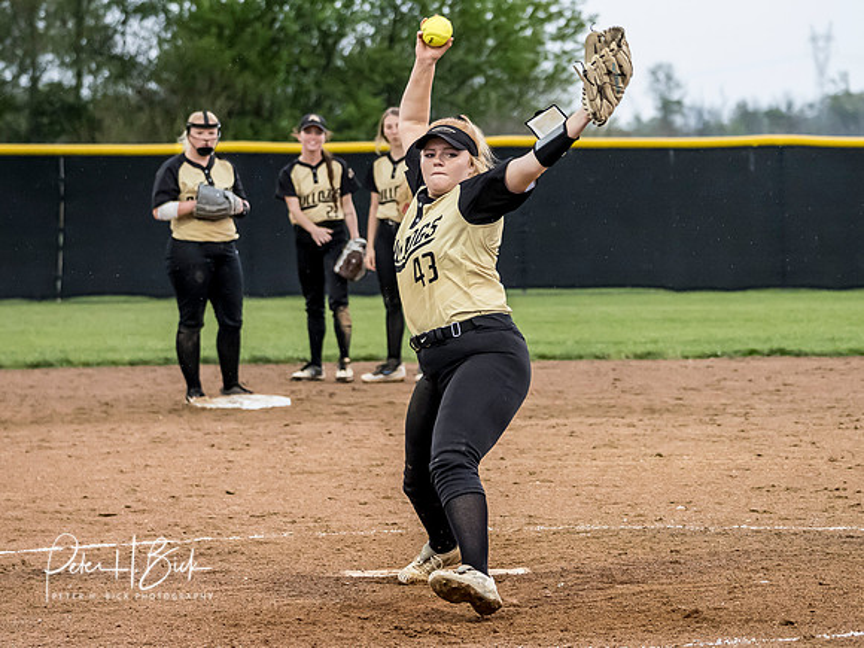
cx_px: 432
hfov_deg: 8.7
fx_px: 5677
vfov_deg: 6.5
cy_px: 266
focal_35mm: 227
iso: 2500
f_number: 3.5
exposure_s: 1/1000
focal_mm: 96
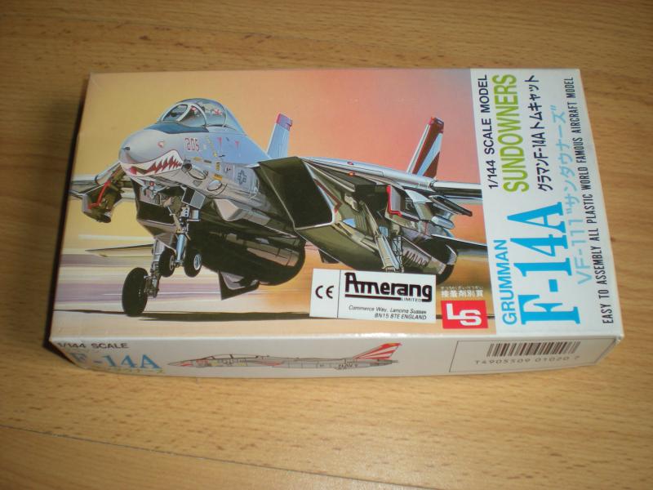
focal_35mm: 38
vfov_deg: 37.7
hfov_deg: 49.0
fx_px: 717
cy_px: 245
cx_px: 326
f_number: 3.1
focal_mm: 6.3
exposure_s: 1/61.3
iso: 64
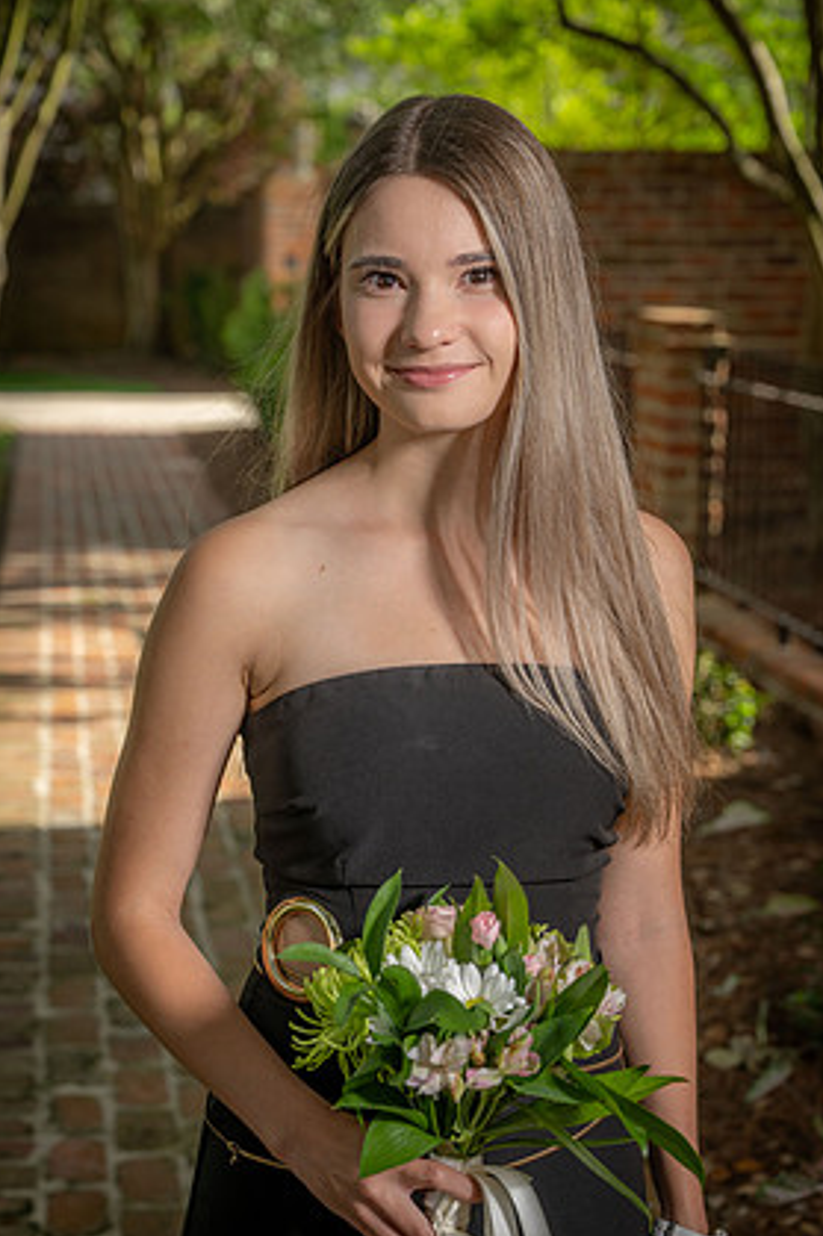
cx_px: 419
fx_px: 2471
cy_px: 658
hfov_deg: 18.9
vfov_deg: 28.1
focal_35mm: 72
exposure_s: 1/160
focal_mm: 67
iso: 100
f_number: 5.6
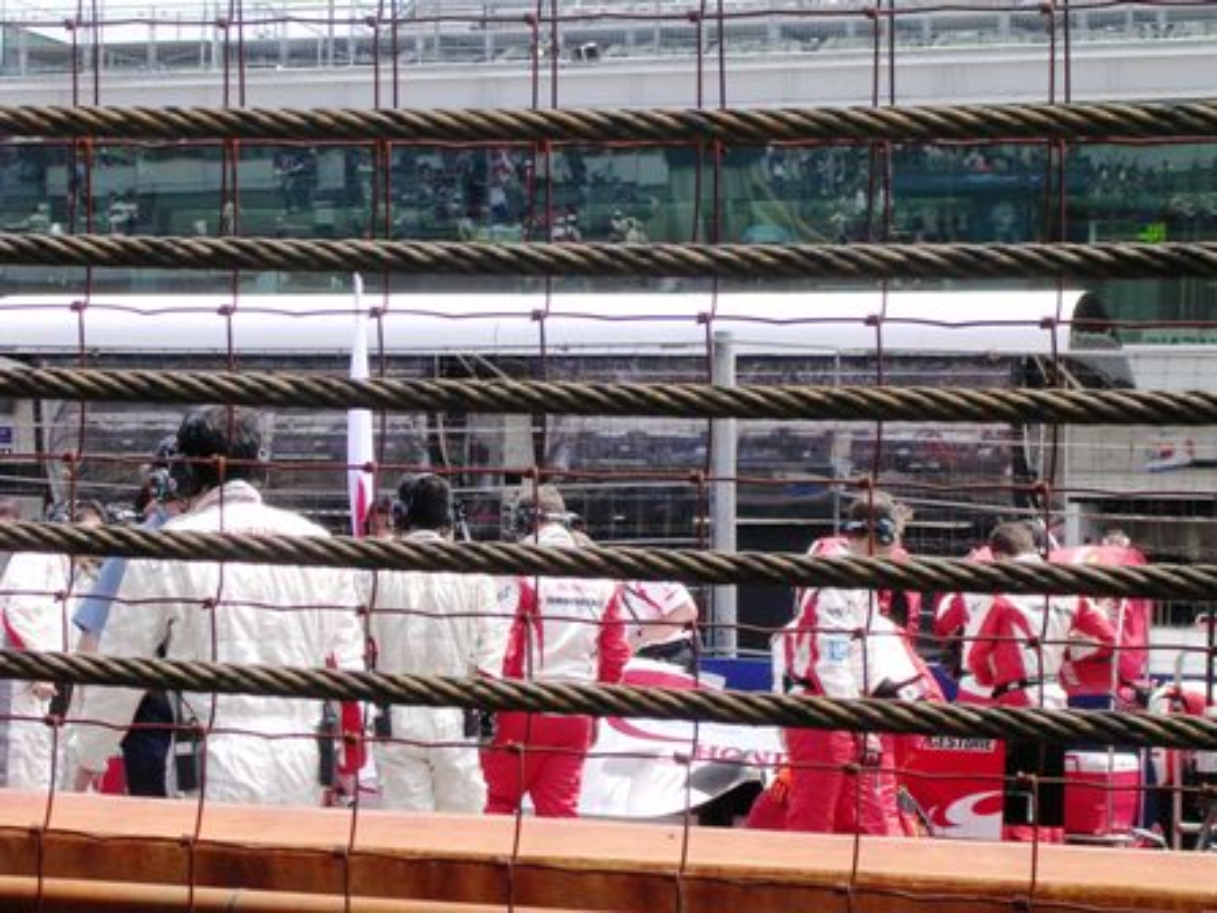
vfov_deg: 12.9
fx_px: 4043
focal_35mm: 115
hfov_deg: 17.1
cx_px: 608
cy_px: 456
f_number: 4.9
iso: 100
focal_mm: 17.4
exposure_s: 1/263
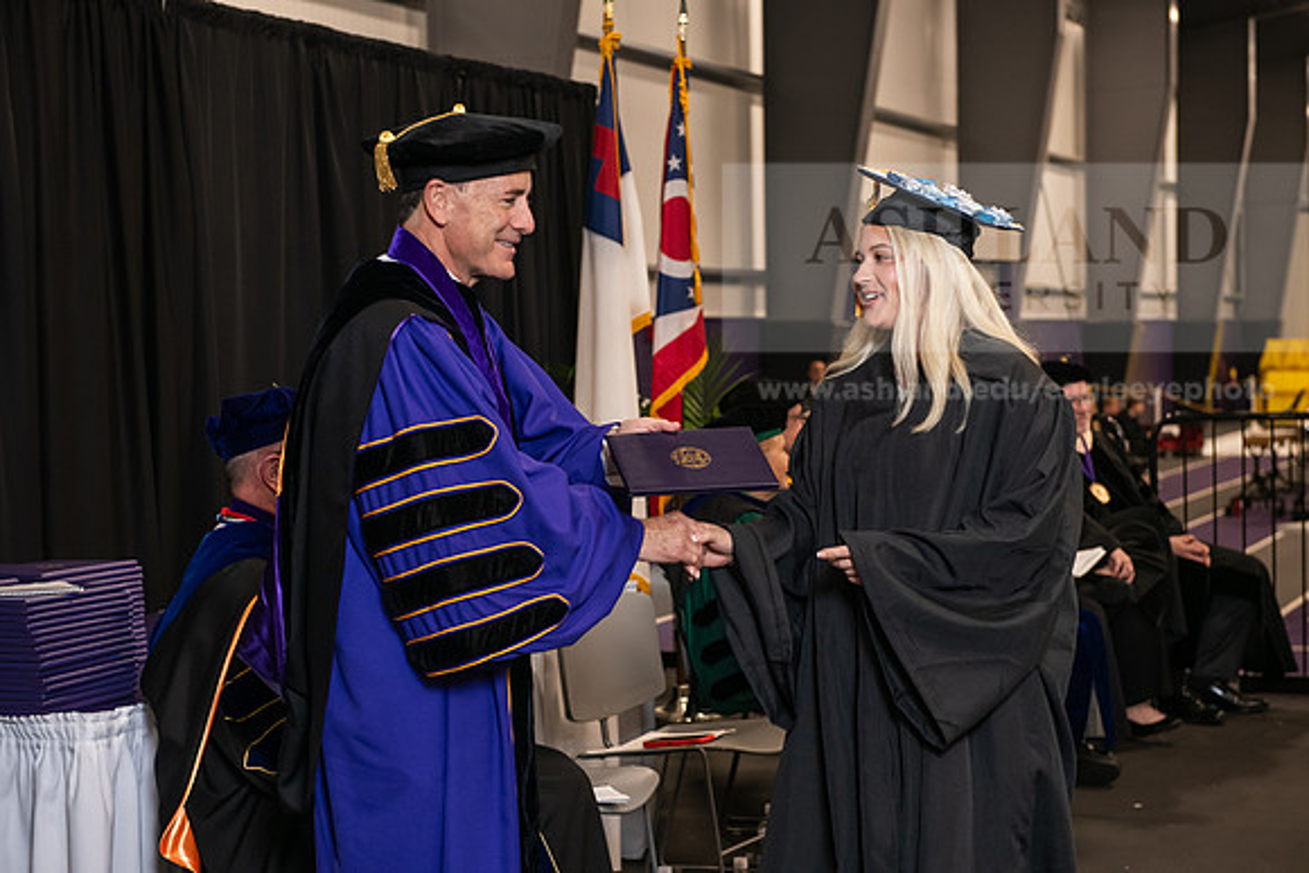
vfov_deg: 19.5
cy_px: 436
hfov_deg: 28.8
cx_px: 654
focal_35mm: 70
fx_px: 2546
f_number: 5
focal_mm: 70
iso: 1600
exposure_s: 1/125
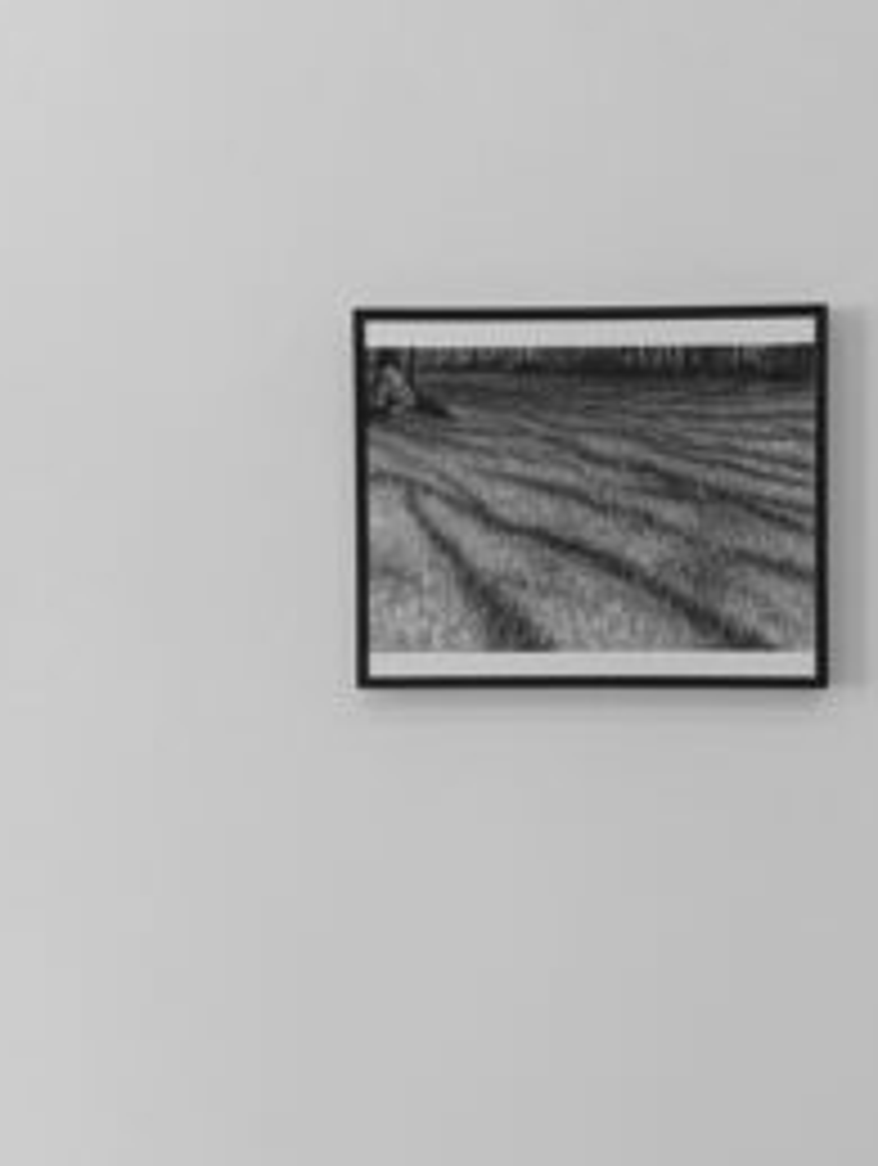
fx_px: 1349
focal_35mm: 40
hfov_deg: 35.5
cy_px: 531
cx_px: 612
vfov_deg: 46.7
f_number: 1.8
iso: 136
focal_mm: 4
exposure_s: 1/50
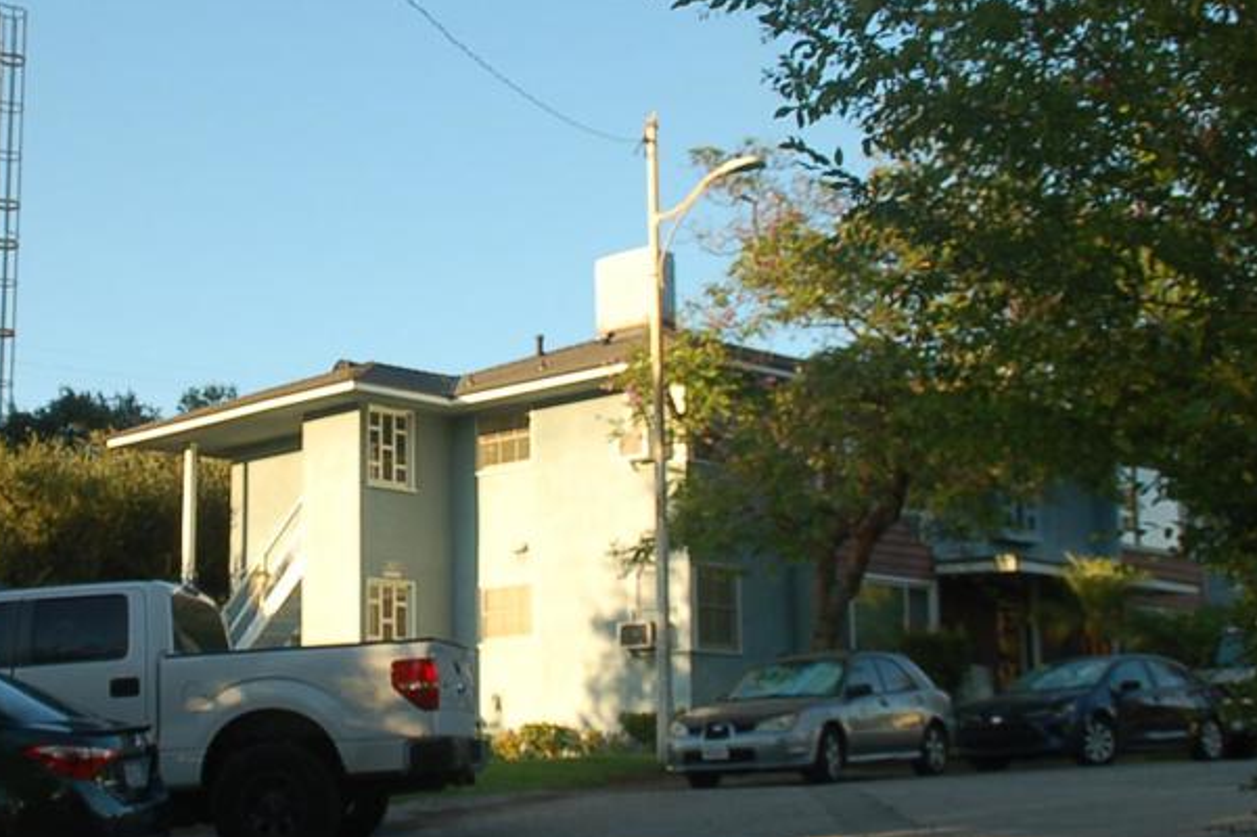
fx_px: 2228
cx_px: 374
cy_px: 371
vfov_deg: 21.3
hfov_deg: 31.1
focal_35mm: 64
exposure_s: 1/200
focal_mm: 25
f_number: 7.1
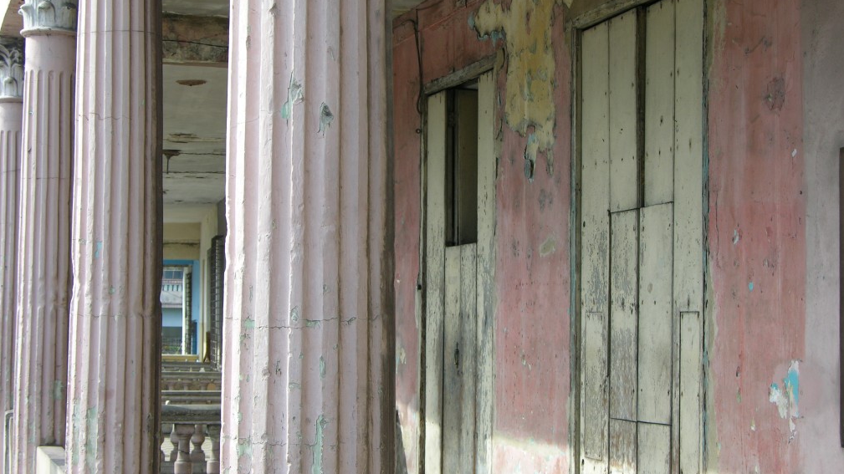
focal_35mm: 73
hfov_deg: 29.0
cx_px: 427
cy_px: 238
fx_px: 1633
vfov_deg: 16.5
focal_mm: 16.8
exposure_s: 1/149
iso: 50
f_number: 4.1
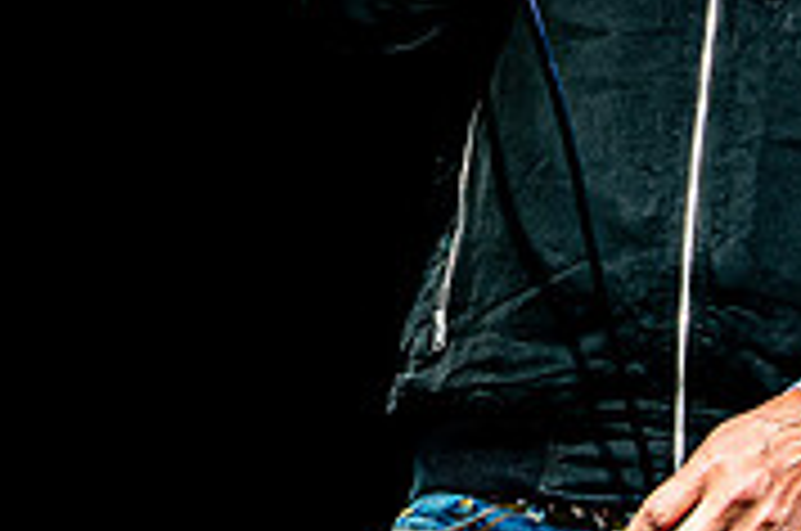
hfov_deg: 5.4
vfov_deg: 3.6
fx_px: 8462
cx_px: 292
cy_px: -104
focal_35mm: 381
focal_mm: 95
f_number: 5
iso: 400
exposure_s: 1/800
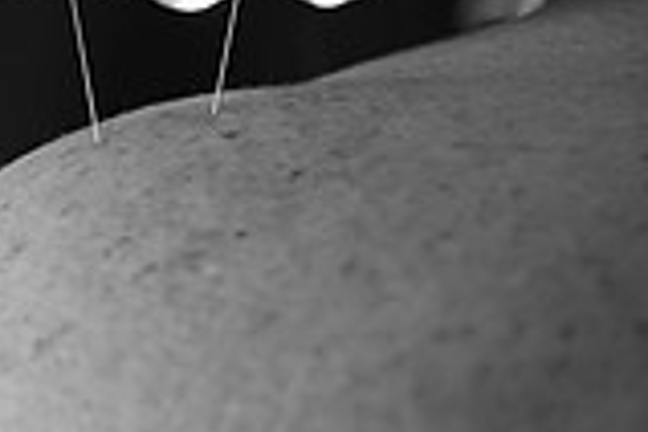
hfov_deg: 5.3
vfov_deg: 3.6
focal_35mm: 382
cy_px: -149
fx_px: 6875
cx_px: -518
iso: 800
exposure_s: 1/200
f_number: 4
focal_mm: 105
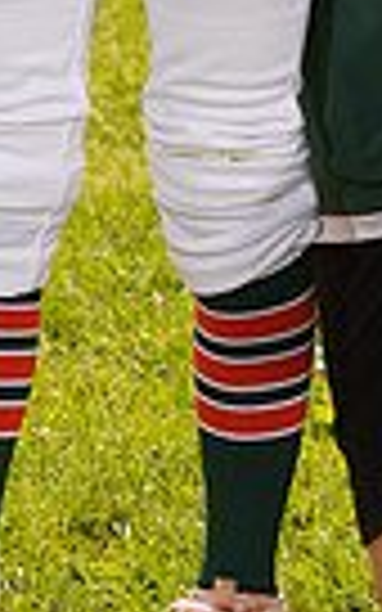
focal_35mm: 434
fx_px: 7229
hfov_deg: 3.0
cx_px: 281
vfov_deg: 4.8
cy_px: -284
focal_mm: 100
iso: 80
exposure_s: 1/160
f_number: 9
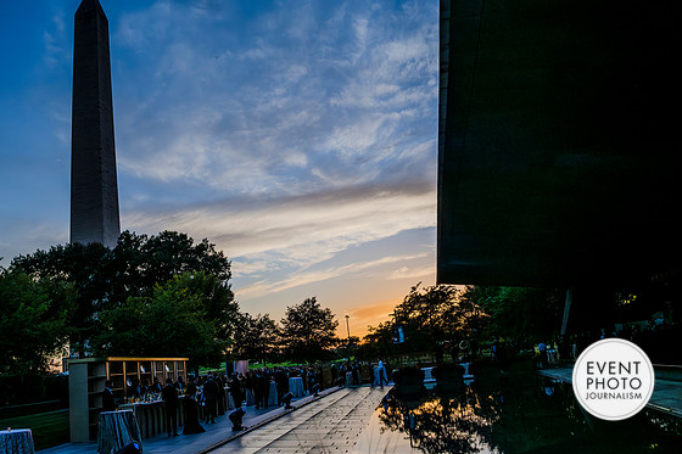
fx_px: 549
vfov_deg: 44.9
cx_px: 342
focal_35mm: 29
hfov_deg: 63.7
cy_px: 225
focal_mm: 28
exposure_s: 1/12800
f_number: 3.5
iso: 800
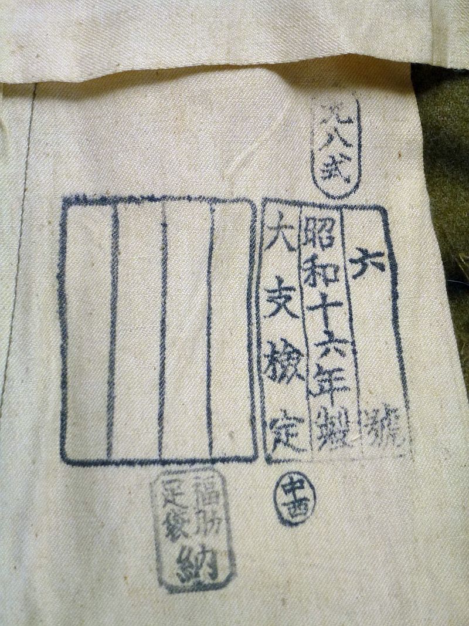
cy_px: 313
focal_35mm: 71
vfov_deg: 27.4
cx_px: 234
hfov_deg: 20.7
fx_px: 1283
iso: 160
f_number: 4.7
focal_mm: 12.7
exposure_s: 1/80
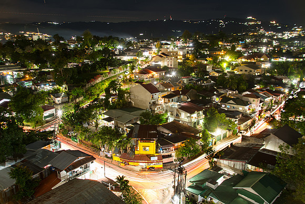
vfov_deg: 46.4
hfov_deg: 65.5
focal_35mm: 28
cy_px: 102
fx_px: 237
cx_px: 152
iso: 50
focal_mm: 28
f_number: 5
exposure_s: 30
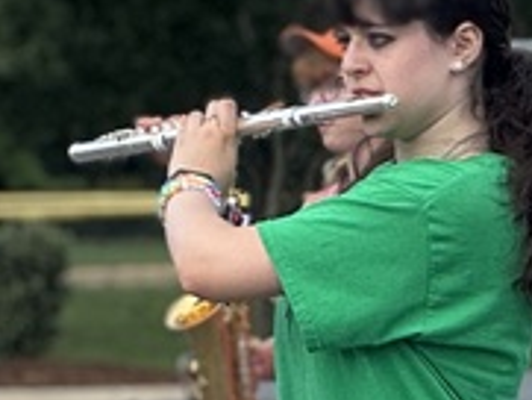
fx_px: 6690
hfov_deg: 4.5
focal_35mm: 435
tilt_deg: +0.4
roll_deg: +1.6
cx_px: 985
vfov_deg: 3.4
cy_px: 226
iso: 25
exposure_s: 1/373
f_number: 2.8
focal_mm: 9
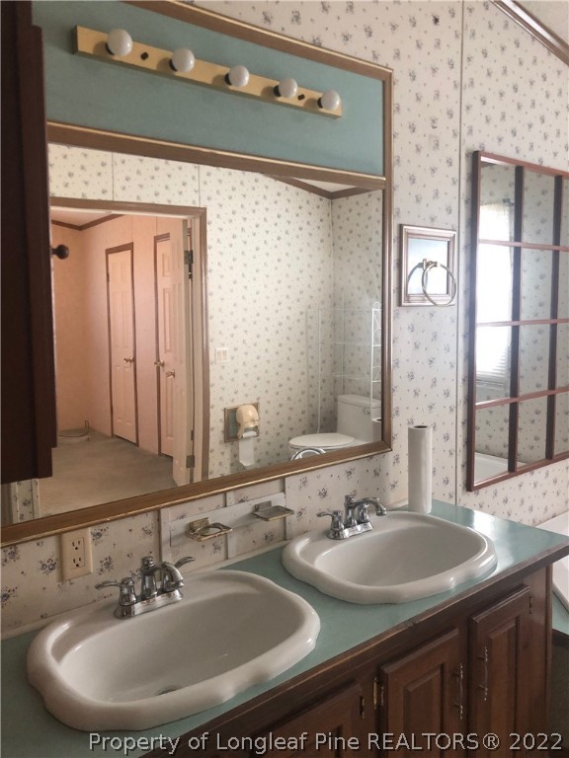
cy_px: 379
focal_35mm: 28
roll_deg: -0.5
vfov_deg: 63.4
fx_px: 614
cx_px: 284
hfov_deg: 49.7
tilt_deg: -5.7
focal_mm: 4
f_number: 1.8
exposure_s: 1/30
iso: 40
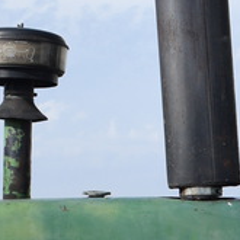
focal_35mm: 178
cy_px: 384
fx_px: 1396
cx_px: 433
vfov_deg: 9.5
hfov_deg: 9.4
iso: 200
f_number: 6.3
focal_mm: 18
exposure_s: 1/640
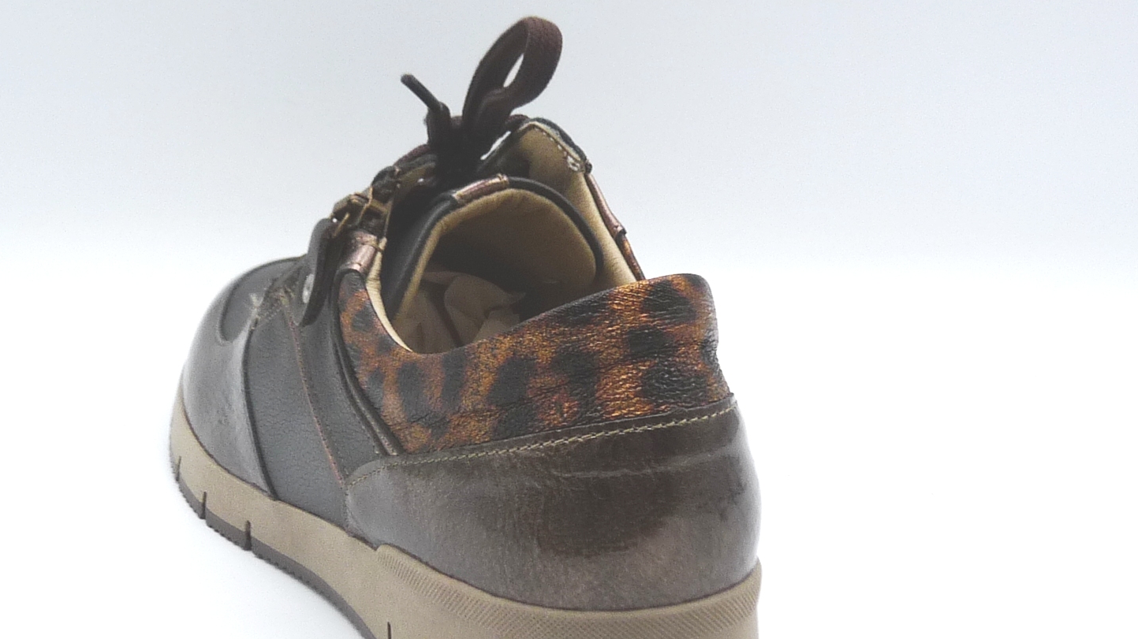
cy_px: 367
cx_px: 557
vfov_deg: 20.7
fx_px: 1750
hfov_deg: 36.0
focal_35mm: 58
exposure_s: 1/200
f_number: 4.5
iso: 100
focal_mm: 4.8
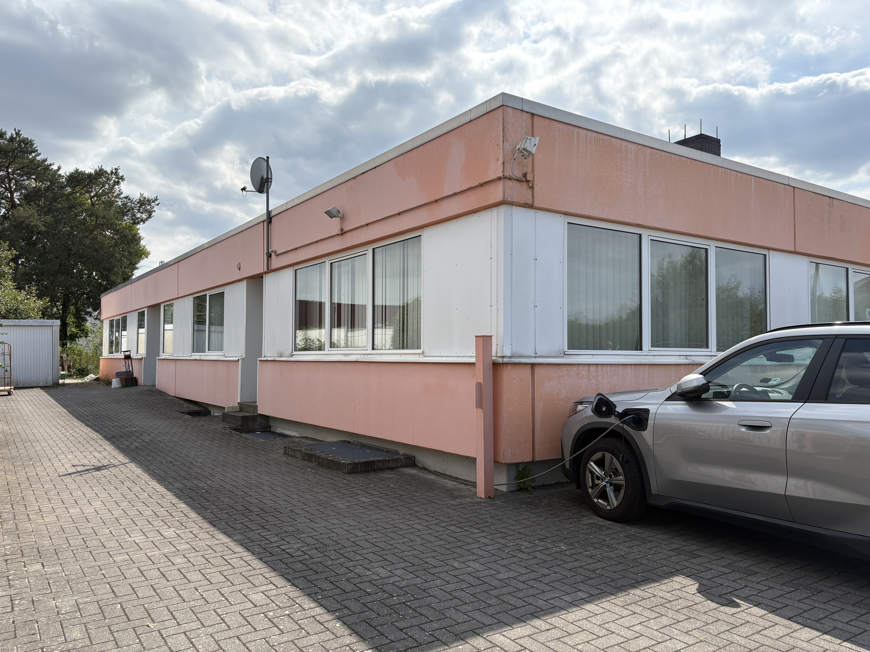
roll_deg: +1.1
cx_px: 435
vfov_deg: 53.1
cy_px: 326
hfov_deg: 67.3
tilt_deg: +2.2
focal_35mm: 26
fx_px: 653
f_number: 1.6
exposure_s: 1/5814
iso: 64
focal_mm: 5.96
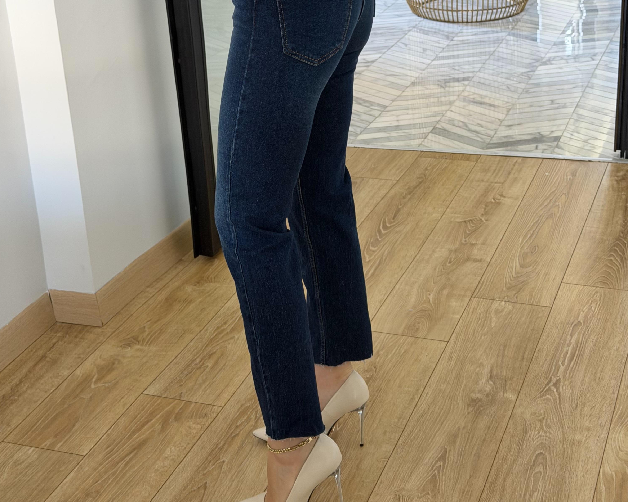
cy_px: 158
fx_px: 1171
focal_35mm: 63
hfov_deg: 30.0
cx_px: 315
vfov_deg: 24.1
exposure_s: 1/60
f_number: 1.78
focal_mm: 6.76
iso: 250
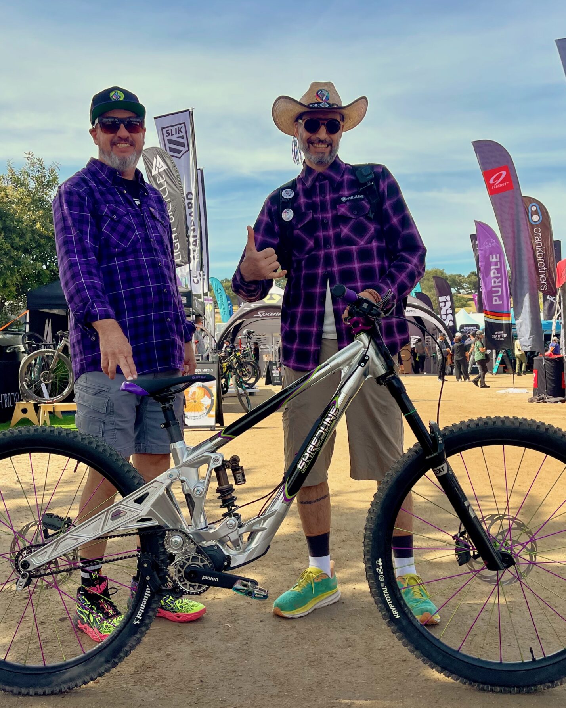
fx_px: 733
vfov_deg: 51.5
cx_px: 254
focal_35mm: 35
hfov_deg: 42.2
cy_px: 374
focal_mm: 5.1
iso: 32
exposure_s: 1/4717
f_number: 1.6
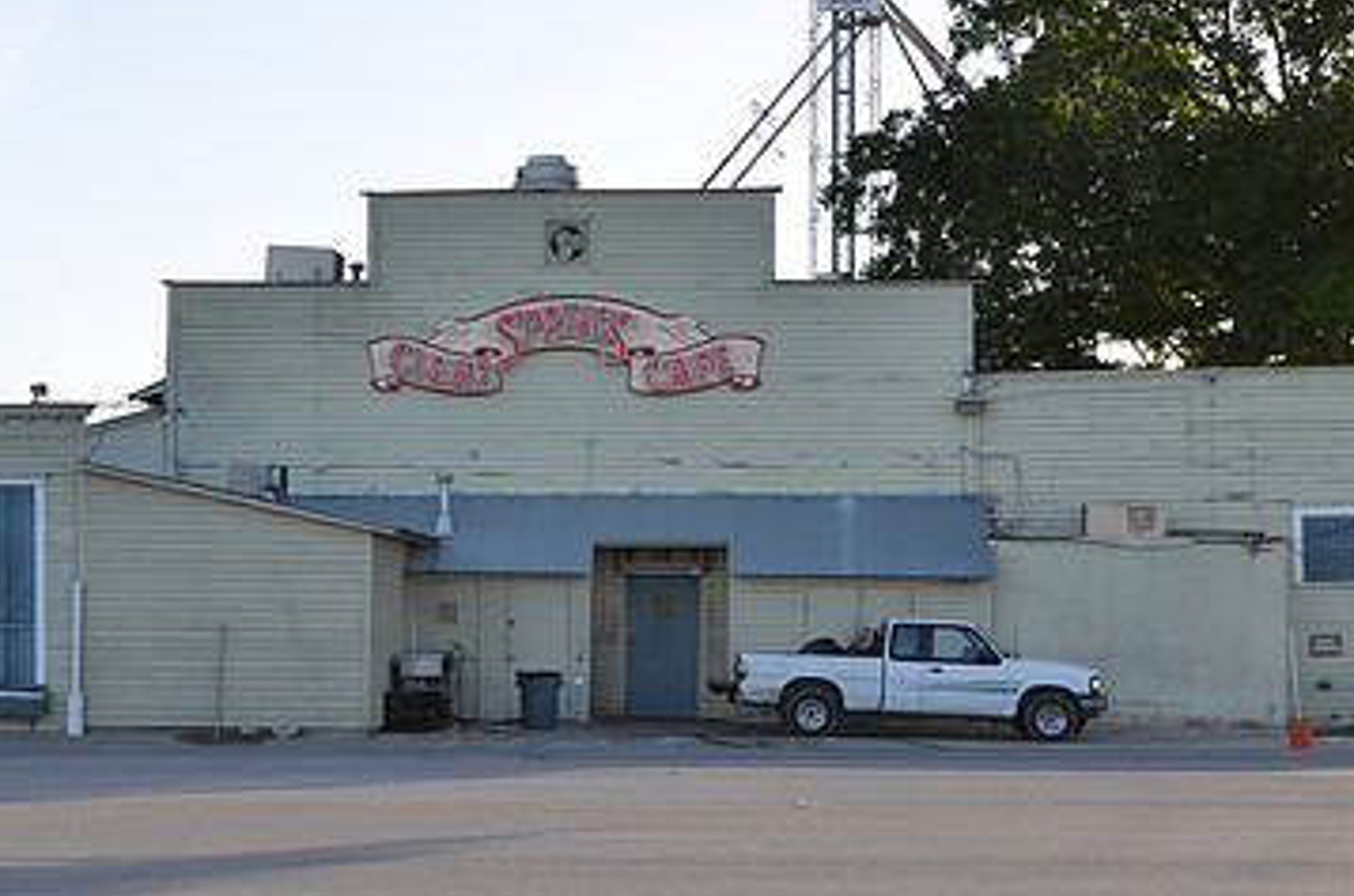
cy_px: 503
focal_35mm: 68
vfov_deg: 19.9
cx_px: 582
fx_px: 2552
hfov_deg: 29.7
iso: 100
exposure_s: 1/250
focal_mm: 28
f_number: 5
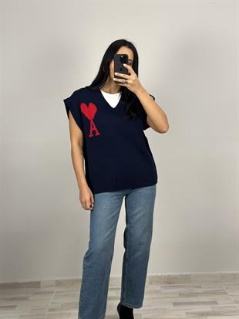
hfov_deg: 30.3
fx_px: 442
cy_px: 160
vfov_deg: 39.6
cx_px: 120
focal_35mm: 48
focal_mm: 6.86
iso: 80
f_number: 1.78
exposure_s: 1/50
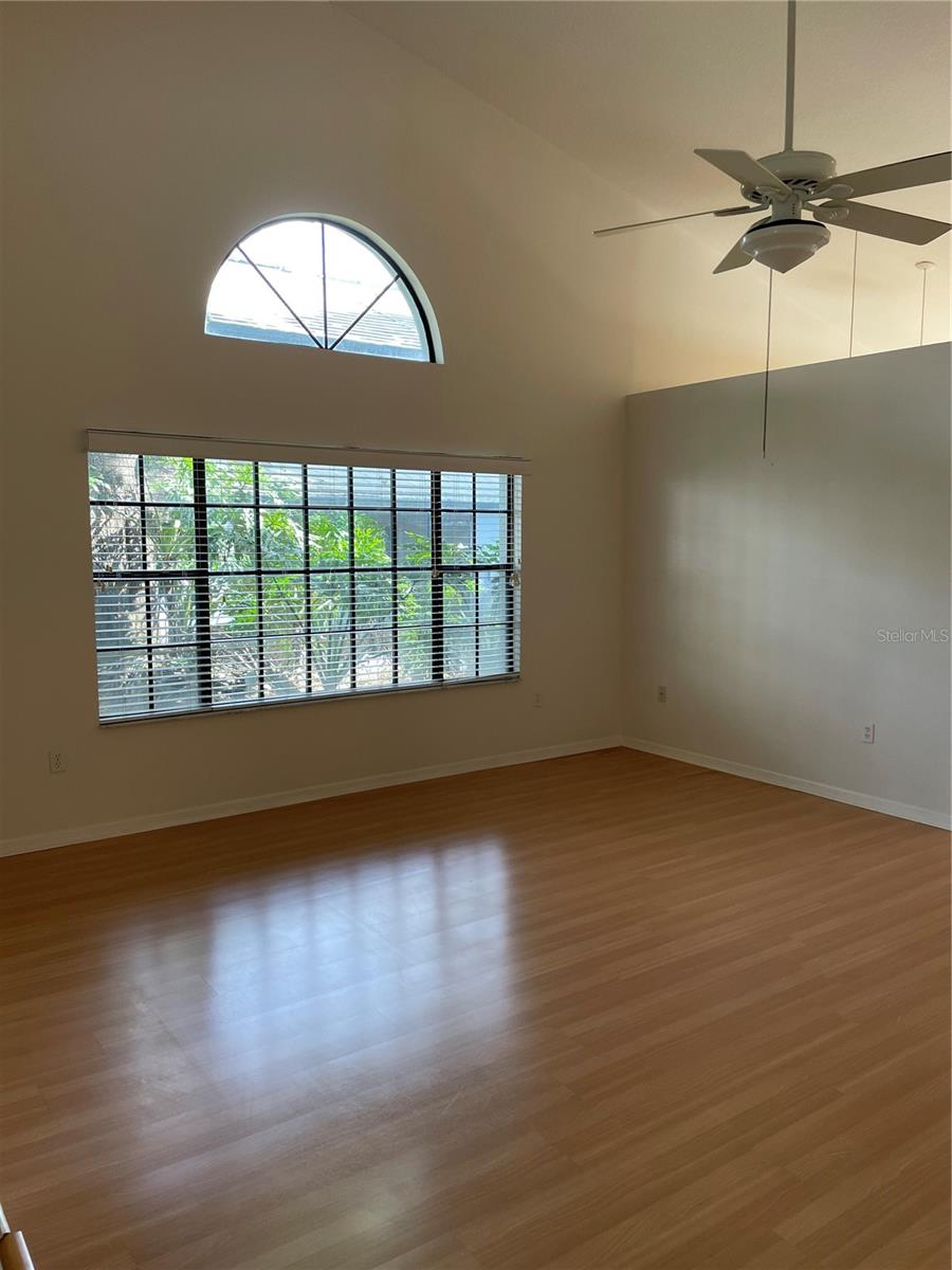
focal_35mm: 26
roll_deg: -0.7
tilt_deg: -6.8
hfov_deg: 53.1
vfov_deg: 67.3
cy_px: 635
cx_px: 476
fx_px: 953
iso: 80
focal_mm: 4.2
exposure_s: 1/120
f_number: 1.6
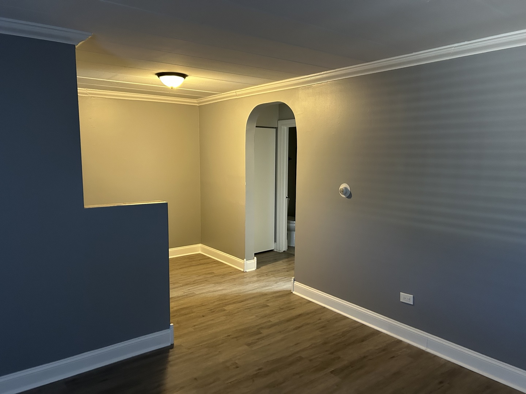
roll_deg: +0.1
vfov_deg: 53.1
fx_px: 395
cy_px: 197
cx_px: 263
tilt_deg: -7.2
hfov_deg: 67.3
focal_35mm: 26
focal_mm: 5.7
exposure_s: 1/40
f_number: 1.5
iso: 500
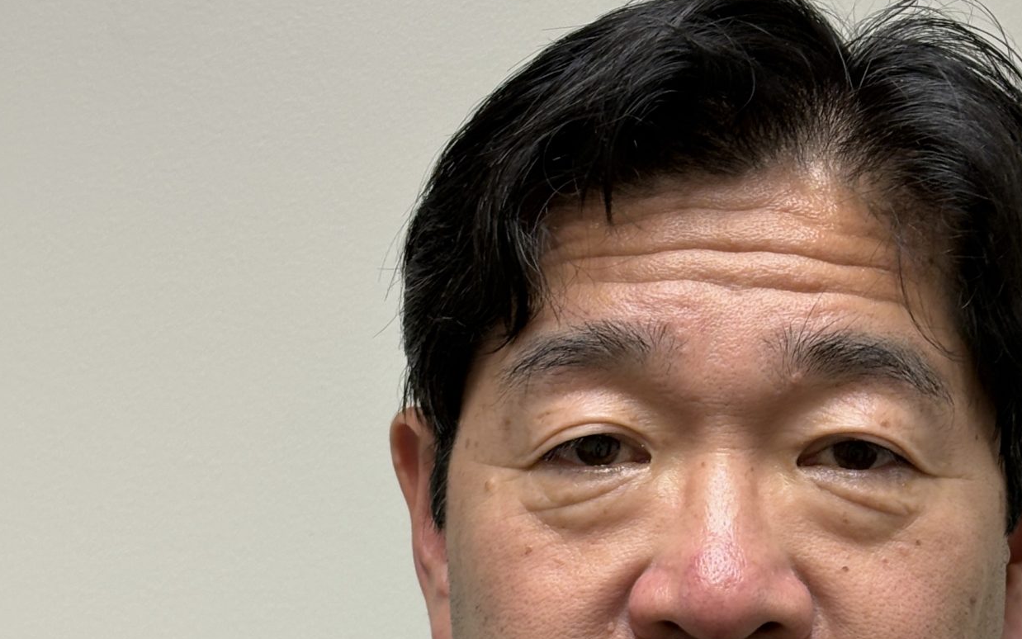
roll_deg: -2.2
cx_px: 704
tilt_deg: -0.2
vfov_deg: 11.4
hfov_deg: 18.2
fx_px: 3176
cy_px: 674
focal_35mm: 114
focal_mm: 5.96
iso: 50
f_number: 1.6
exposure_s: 1/50
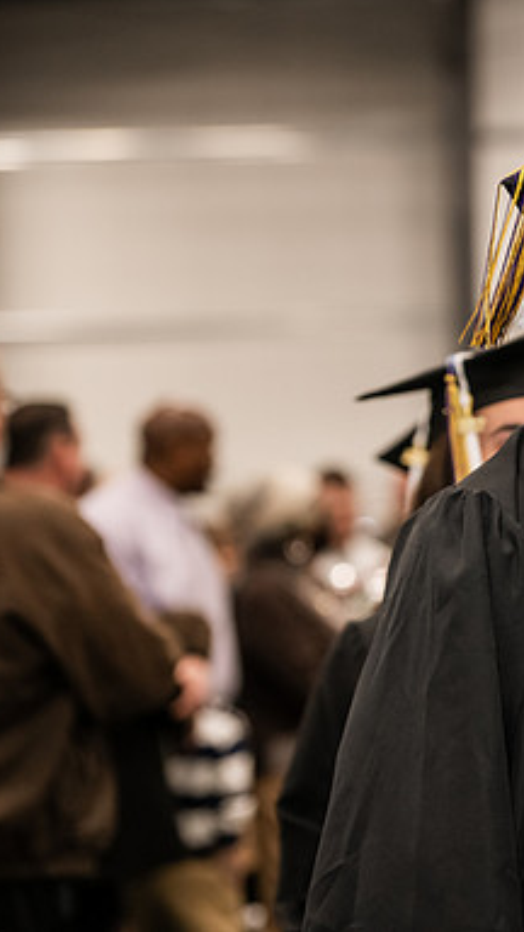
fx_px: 4100
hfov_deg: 7.2
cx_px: 689
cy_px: 465
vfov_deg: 13.0
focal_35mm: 166
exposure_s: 1/200
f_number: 3.2
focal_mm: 105
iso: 2000
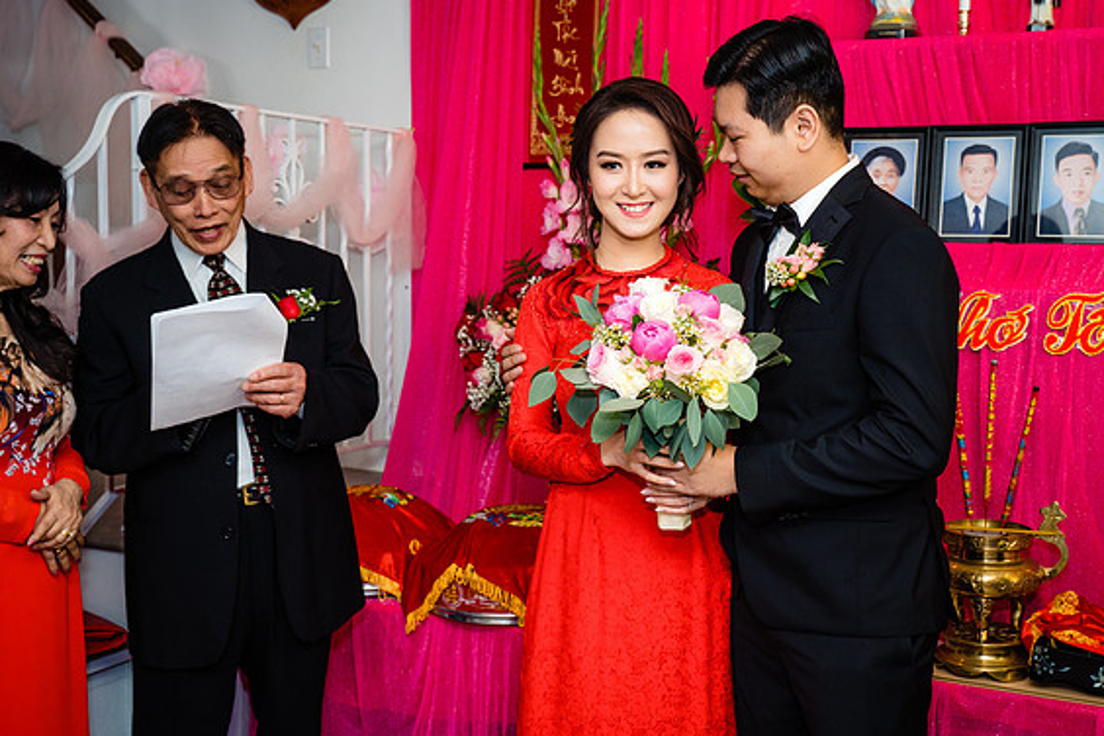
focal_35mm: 44
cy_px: 362
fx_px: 1349
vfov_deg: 30.5
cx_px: 637
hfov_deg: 44.4
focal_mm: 37
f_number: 4
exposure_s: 1/160
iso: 1000
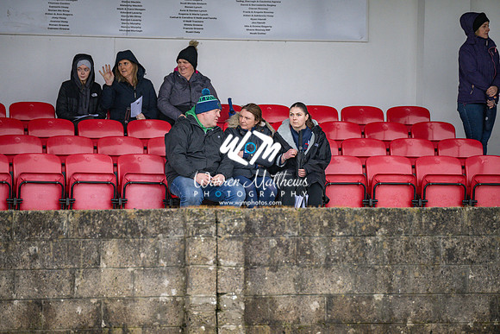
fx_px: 4167
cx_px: 250
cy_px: 167
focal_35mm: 300
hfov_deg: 6.9
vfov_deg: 4.6
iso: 1100
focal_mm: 300
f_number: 2.8
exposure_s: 1/1000
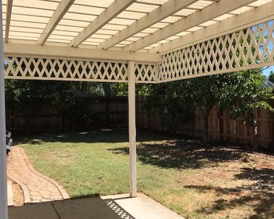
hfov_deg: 45.8
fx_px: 325
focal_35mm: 40
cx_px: 141
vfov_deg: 37.4
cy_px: 116
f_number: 1.8
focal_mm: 3.99
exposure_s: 1/1916
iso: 20
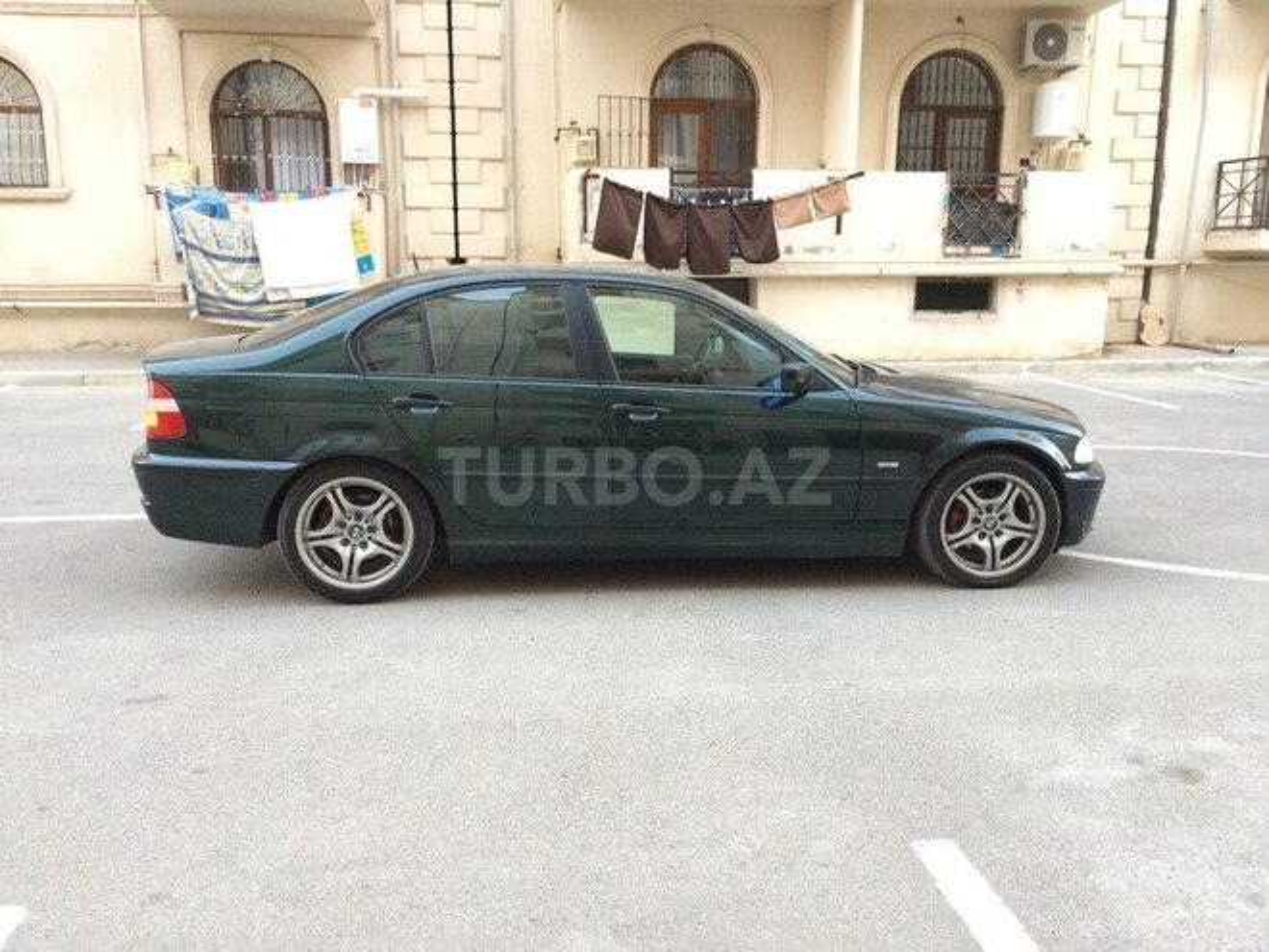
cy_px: 476
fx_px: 1063
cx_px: 634
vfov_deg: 48.2
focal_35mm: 29
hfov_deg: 61.7
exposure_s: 1/33
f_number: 2.2
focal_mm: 4.15
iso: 320
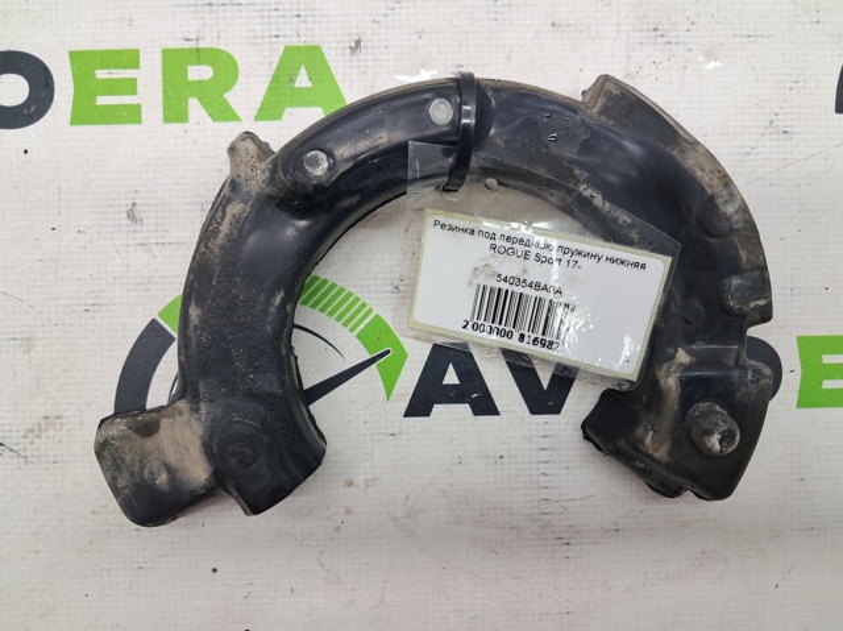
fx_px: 657
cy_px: 316
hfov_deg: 65.4
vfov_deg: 51.3
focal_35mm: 27
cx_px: 422
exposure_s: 1/50
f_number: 1.8
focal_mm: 4
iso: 50
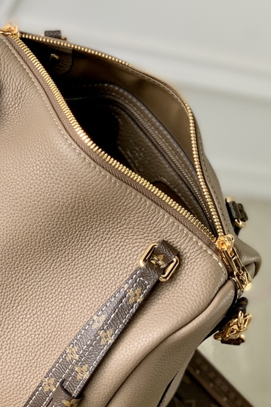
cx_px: 37
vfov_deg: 19.1
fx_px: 1209
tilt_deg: -43.9
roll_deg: -33.1
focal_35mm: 107
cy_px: 177
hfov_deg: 12.7
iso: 50
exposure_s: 1/122
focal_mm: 6
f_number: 2.4
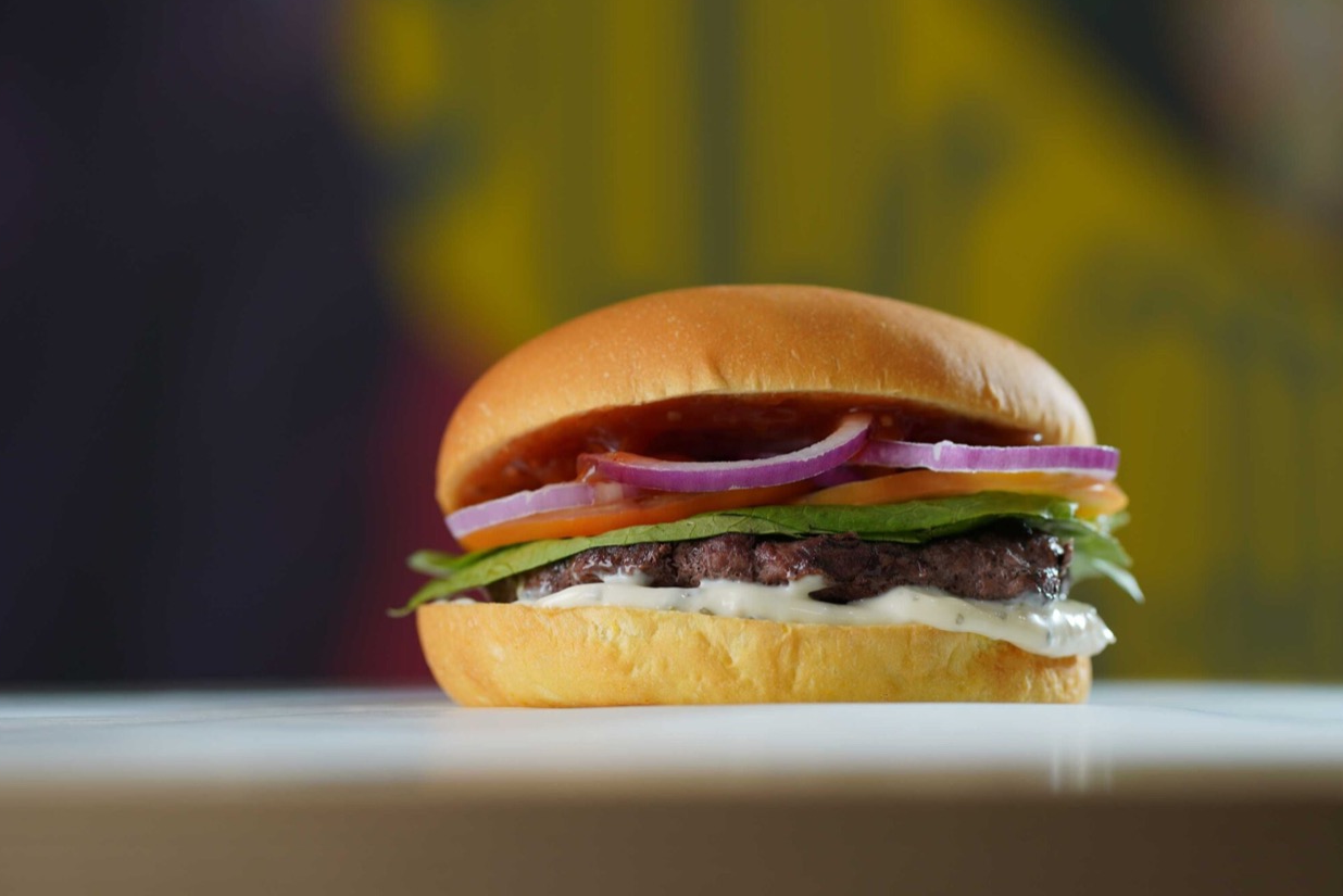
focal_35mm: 110
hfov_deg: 18.6
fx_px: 4105
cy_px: 485
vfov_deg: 12.5
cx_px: 818
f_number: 4
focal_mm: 85
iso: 160
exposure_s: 1/100
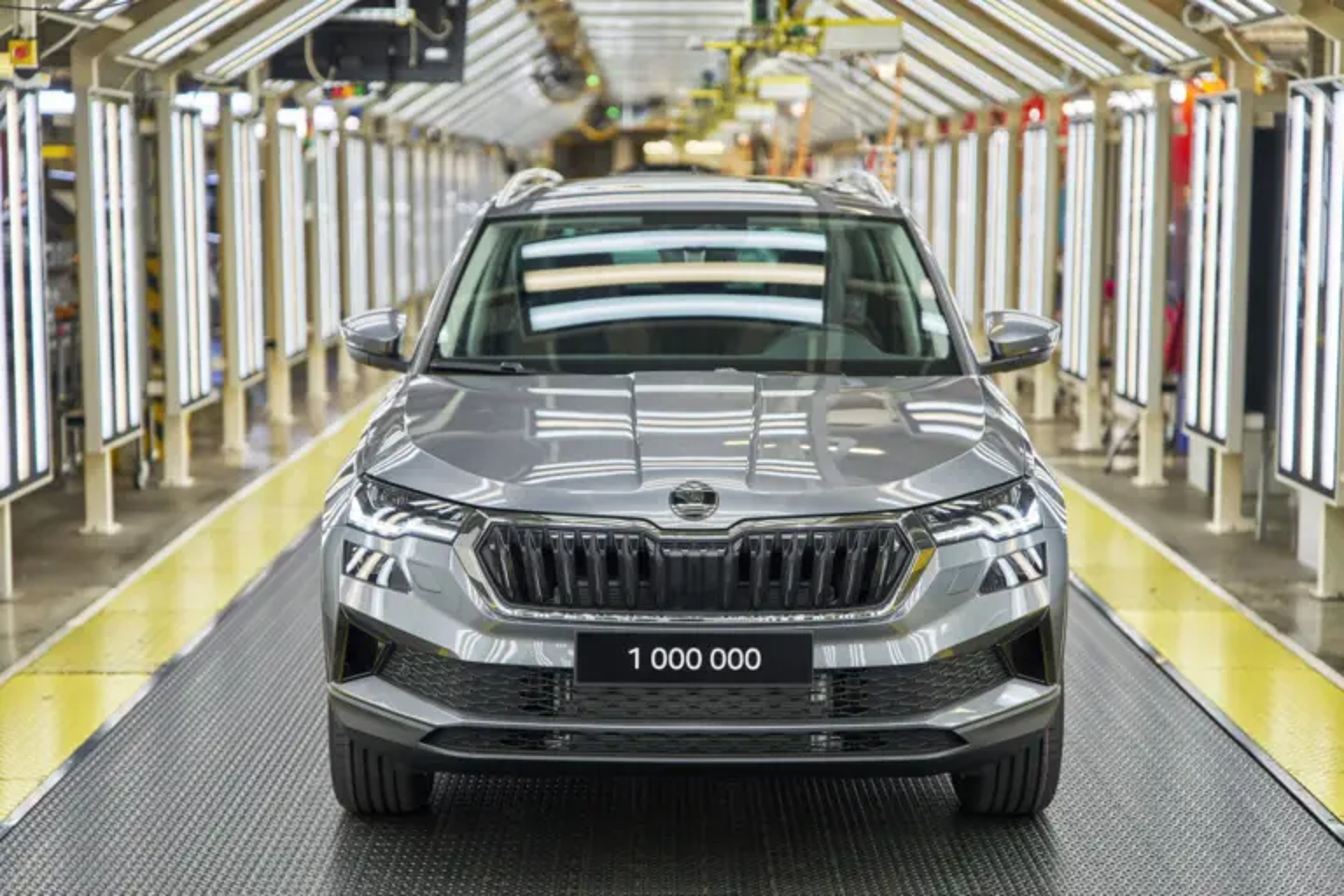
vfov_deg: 20.0
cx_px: 672
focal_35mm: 68
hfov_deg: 29.7
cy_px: 448
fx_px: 2538
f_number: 2
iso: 200
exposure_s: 1/125
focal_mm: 68
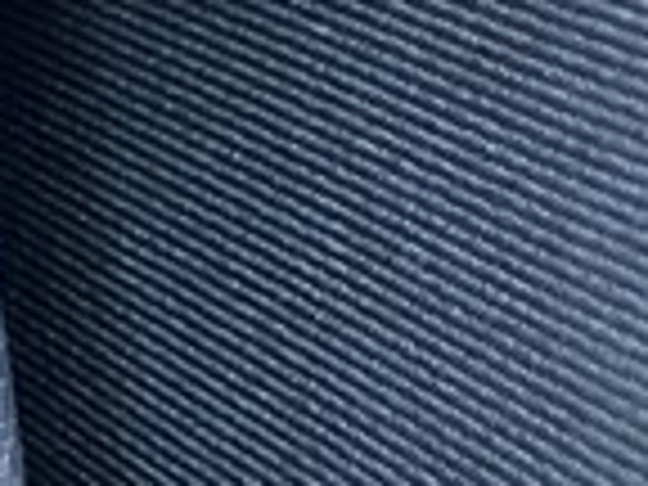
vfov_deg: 9.5
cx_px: -1035
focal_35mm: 156
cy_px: 144
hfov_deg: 10.4
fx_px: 2920
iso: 320
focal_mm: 3.99
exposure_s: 1/58
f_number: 1.8
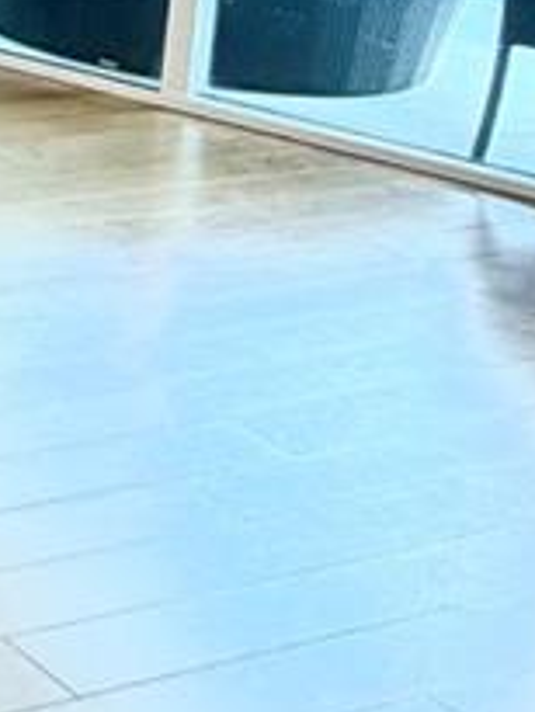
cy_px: -215
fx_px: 1688
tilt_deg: -5.9
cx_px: -862
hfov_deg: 12.6
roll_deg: -1.3
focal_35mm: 82
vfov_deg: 21.5
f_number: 2.2
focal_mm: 2.22
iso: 160
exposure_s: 1/120
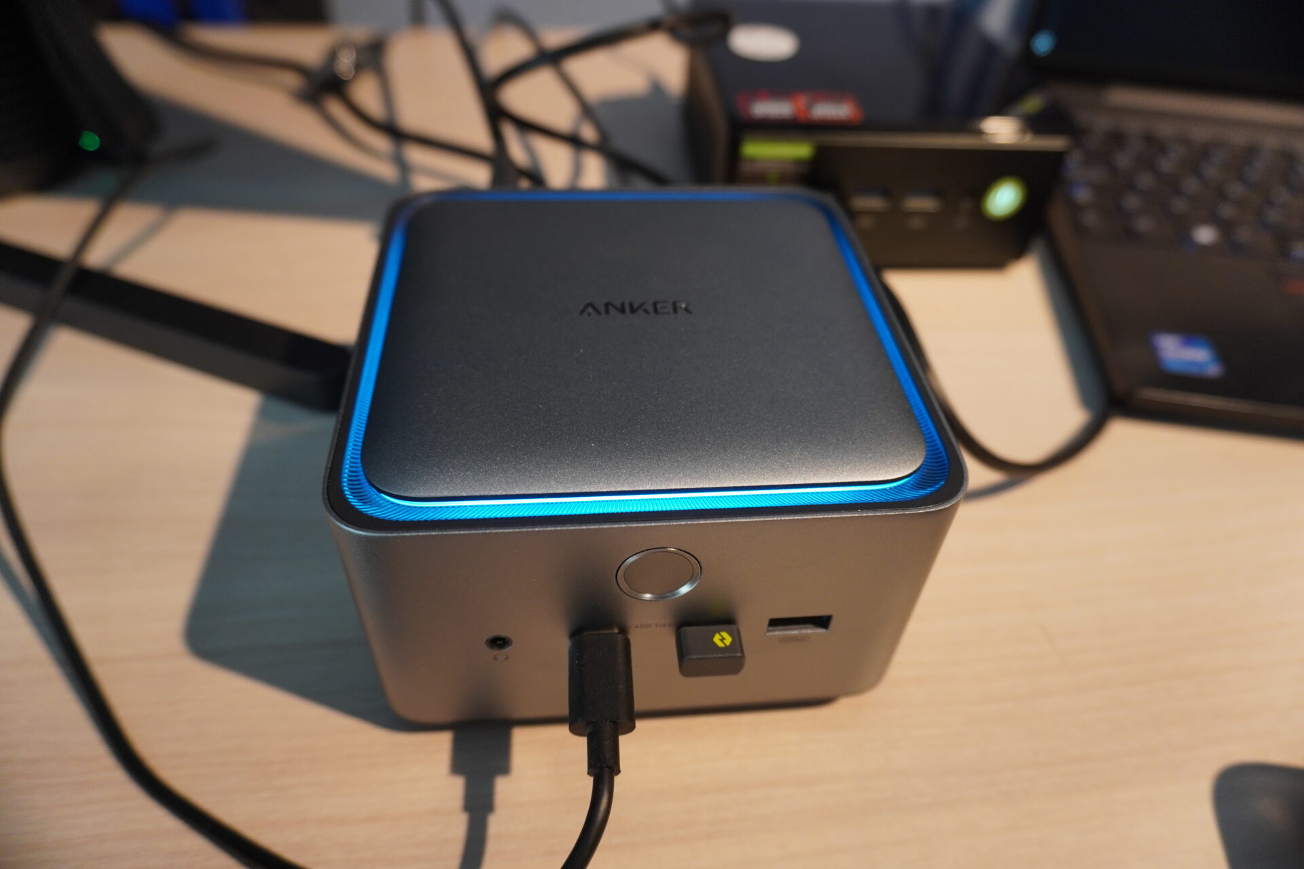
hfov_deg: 73.7
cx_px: 652
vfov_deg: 53.1
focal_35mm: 24
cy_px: 434
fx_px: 869
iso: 640
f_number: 3.5
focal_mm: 16
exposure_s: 1/60
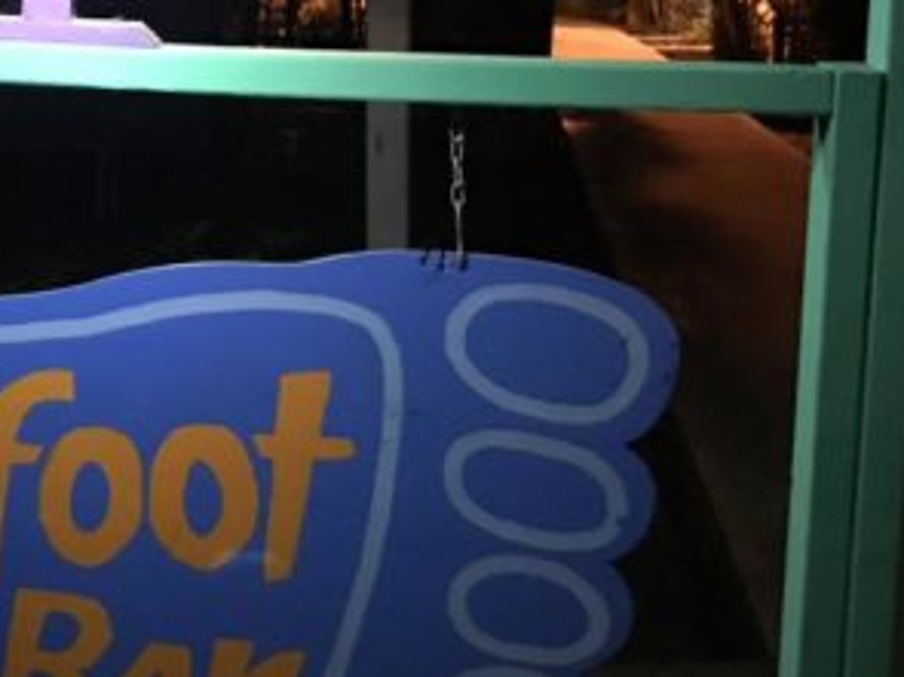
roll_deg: -2.1
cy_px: 198
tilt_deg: -6.6
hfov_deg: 27.8
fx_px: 1749
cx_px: 78
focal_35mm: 67
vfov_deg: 21.8
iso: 100
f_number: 1.8
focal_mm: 3.99
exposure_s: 1/4
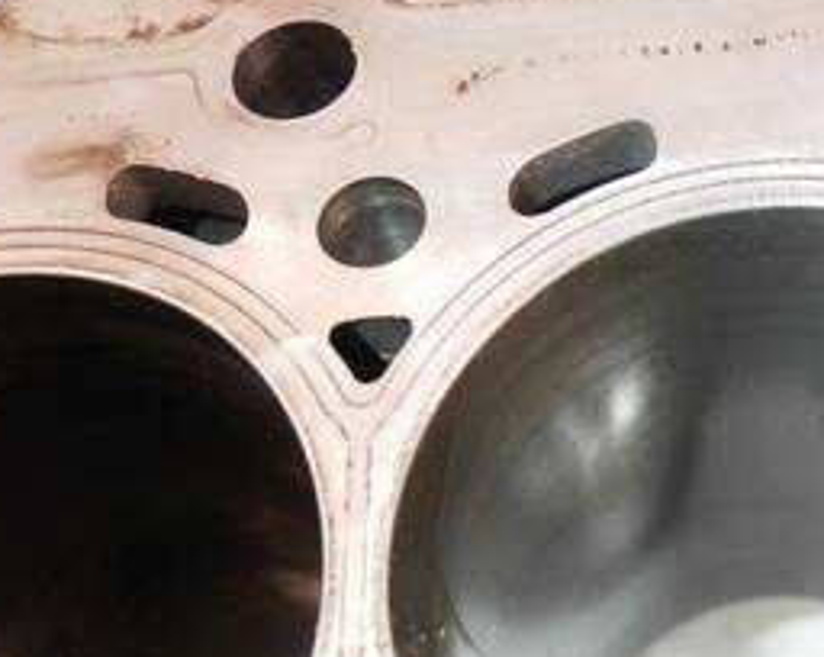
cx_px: 727
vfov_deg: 32.8
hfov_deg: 39.3
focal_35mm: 44
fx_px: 1071
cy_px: 557
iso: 1600
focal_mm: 12
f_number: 3.5
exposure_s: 1/125
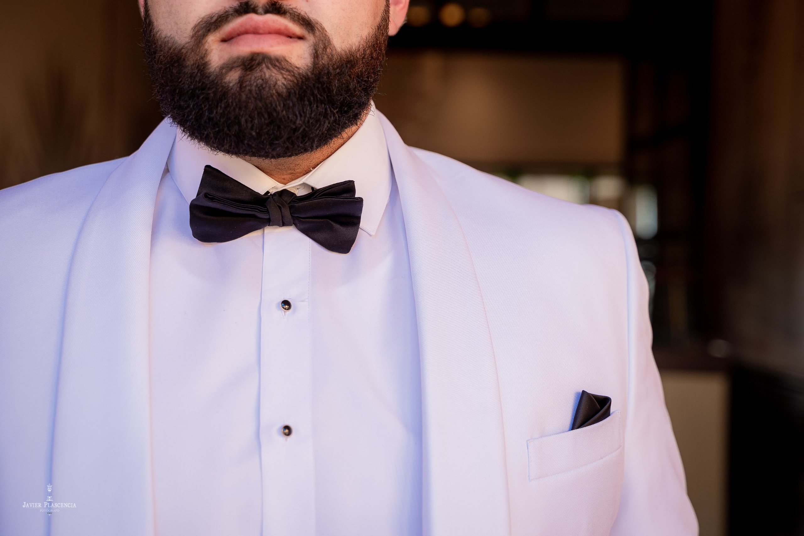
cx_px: 402
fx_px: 1228
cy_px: 268
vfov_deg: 24.6
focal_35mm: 55
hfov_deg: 36.2
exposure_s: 1/250
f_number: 3.5
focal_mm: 55
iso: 320
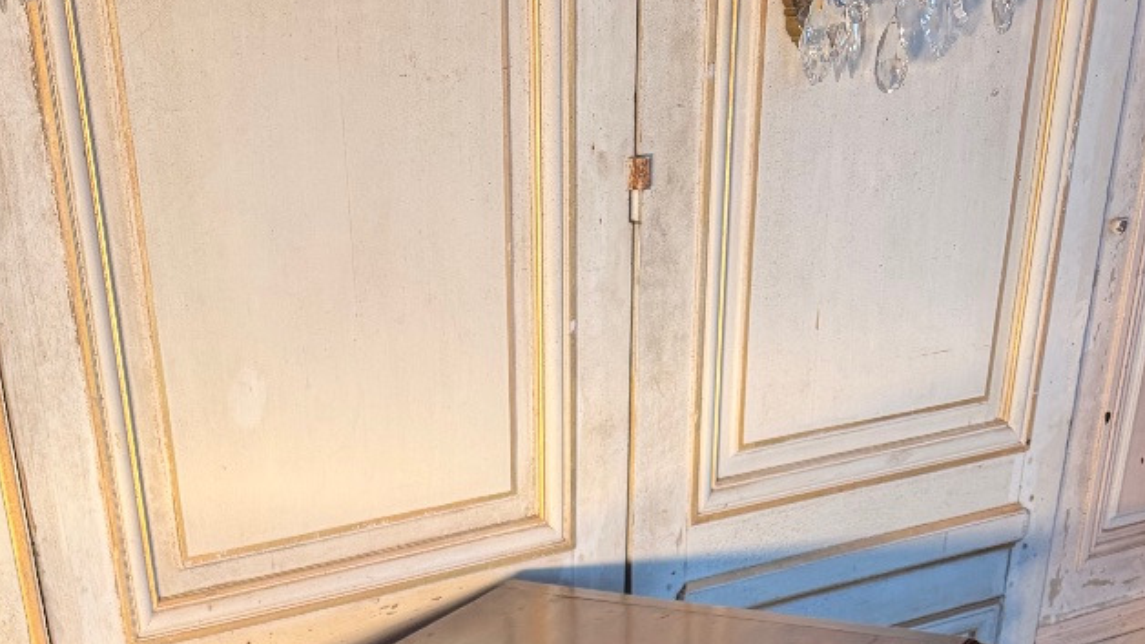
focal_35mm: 50
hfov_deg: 40.7
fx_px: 1518
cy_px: 1071
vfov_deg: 19.5
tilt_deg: -33.3
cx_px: 368
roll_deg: +4.0
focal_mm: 6.76
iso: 200
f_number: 1.78
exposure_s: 1/100
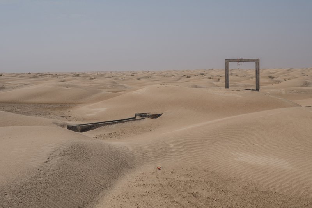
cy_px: 104
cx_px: 156
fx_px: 520
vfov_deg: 22.6
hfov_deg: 33.4
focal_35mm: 60
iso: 160
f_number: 13
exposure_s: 1/340
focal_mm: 40.1
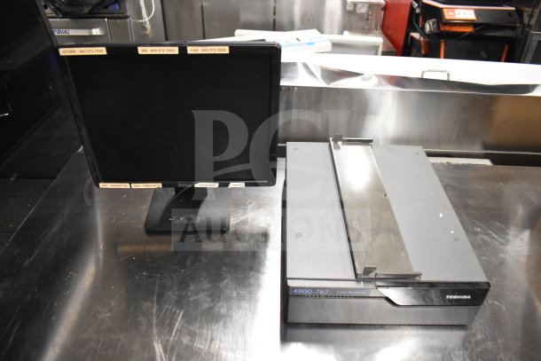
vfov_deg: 48.0
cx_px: 270
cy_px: 180
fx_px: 406
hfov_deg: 67.4
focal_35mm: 27
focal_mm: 18
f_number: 3.5
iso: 1800
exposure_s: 1/30
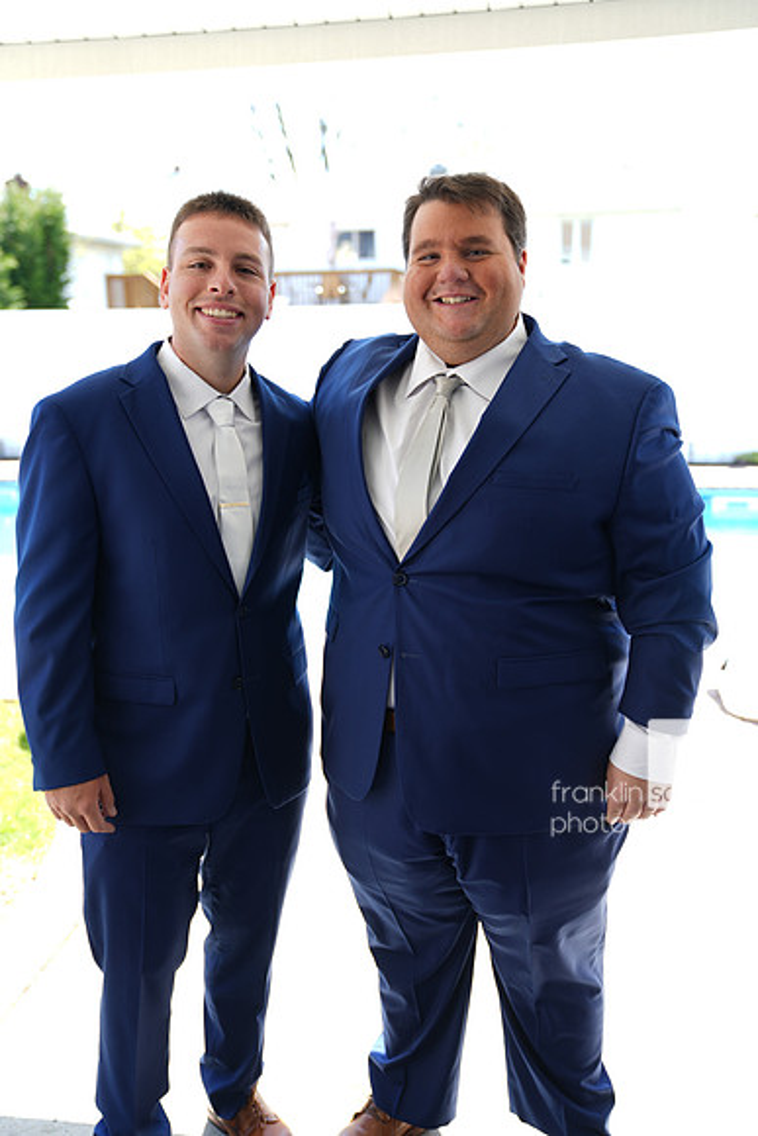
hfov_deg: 40.0
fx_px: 1042
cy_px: 568
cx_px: 379
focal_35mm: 33
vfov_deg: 57.2
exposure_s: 1/100
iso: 50
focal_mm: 33
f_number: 2.8
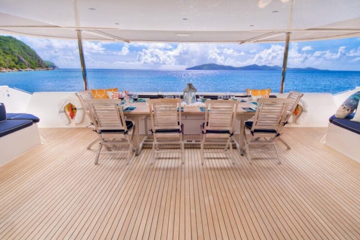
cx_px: 185
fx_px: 190
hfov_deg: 86.9
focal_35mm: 19
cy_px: 120
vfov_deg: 64.5
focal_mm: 12
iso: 200
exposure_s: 1/100
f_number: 9
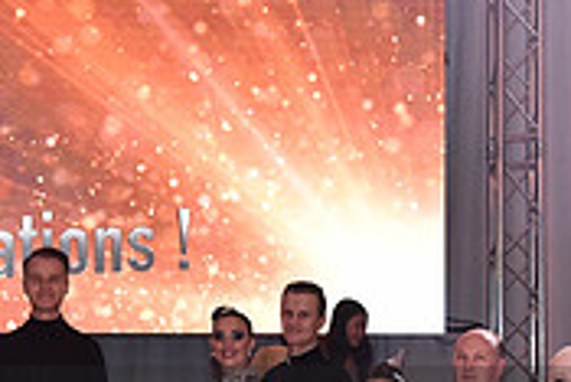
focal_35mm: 126
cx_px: 320
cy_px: 452
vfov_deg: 10.7
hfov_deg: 16.2
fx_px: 2000
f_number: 4.5
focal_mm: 38
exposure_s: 1/250
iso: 2000
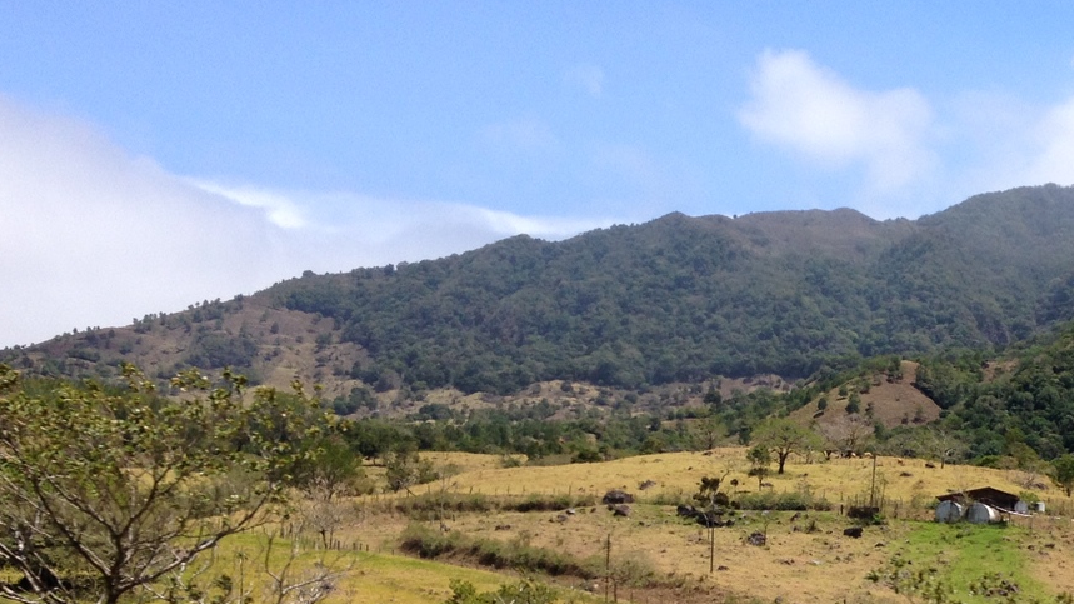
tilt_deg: -2.7
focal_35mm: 71
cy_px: 561
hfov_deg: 28.8
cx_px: 935
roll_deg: +0.5
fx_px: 2022
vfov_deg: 16.7
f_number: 2.4
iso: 50
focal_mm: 4.28
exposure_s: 1/1672
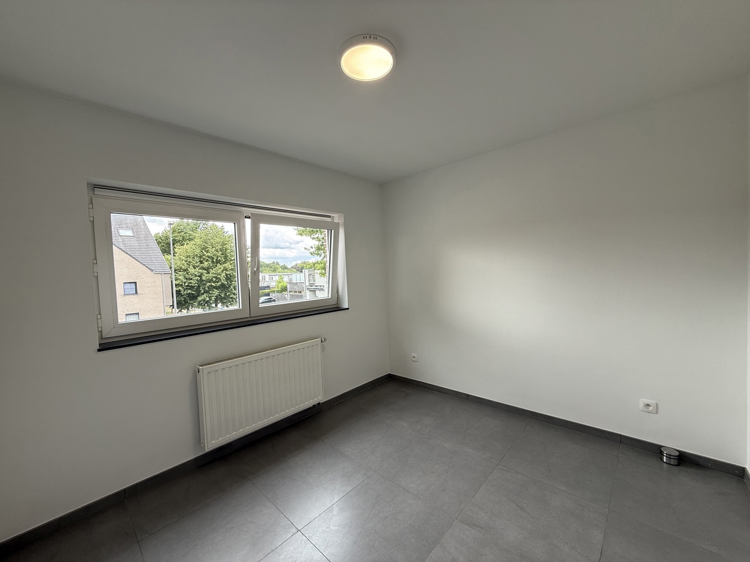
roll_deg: +2.3
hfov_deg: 102.1
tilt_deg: -2.1
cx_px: 375
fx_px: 303
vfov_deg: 85.7
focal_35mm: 14
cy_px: 281
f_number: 2.2
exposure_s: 1/129
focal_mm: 2.22
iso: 64
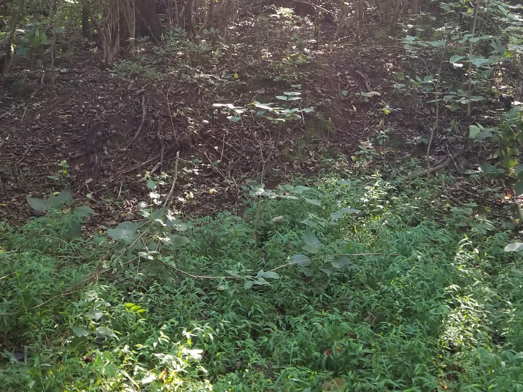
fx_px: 740
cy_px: 38
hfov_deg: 38.9
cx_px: 237
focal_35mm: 49
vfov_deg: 28.5
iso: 160
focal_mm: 4.3
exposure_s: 1/60
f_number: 1.7
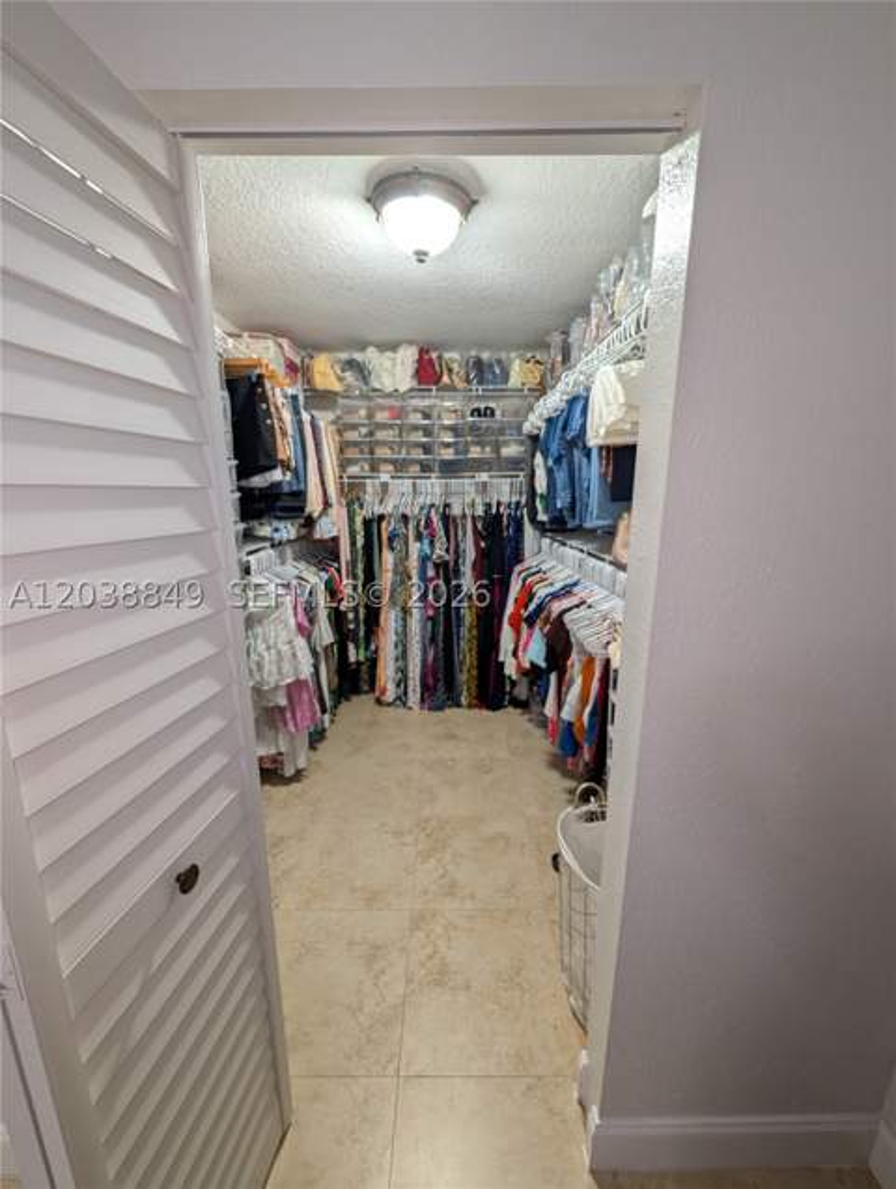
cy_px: 594
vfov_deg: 110.4
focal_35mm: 12
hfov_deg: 94.7
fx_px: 413
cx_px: 448
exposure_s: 1/60
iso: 81
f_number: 1.7
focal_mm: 2.02
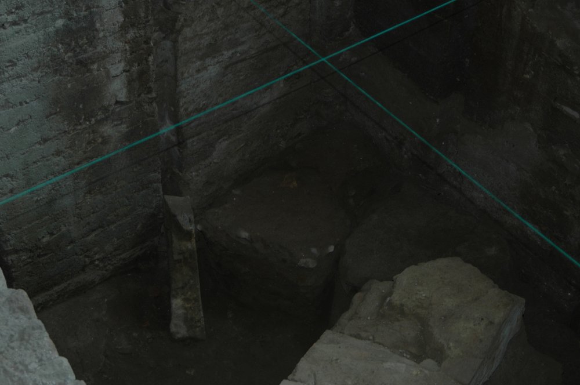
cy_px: 192
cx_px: 290
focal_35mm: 78
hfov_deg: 26.0
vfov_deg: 17.4
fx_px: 1255
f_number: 5
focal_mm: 52
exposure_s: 1/60
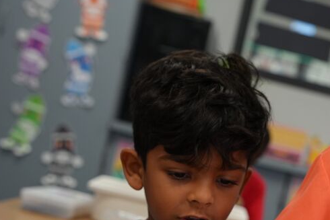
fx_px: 862
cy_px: 211
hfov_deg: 21.1
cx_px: 315
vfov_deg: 14.4
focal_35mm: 94
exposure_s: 1/160
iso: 1250
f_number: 4
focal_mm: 45
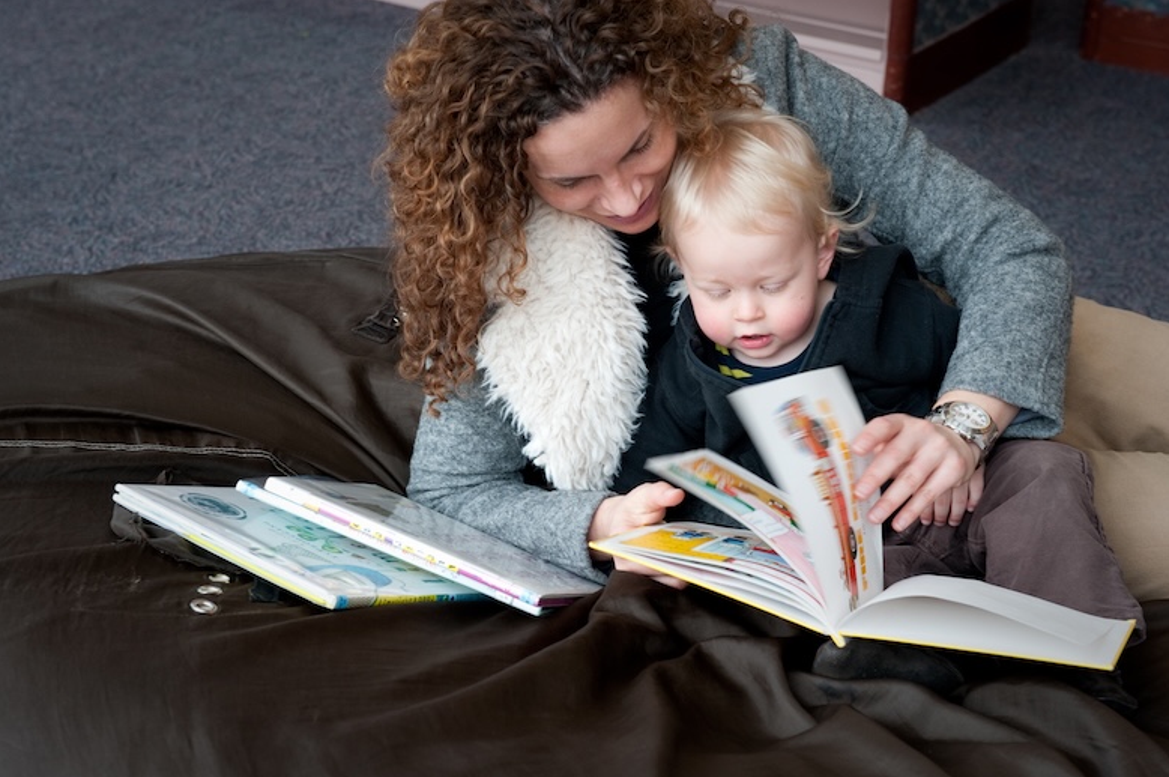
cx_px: 574
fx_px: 2336
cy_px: 394
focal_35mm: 72
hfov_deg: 28.1
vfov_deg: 18.9
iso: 400
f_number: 7.1
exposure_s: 1/60
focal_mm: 70
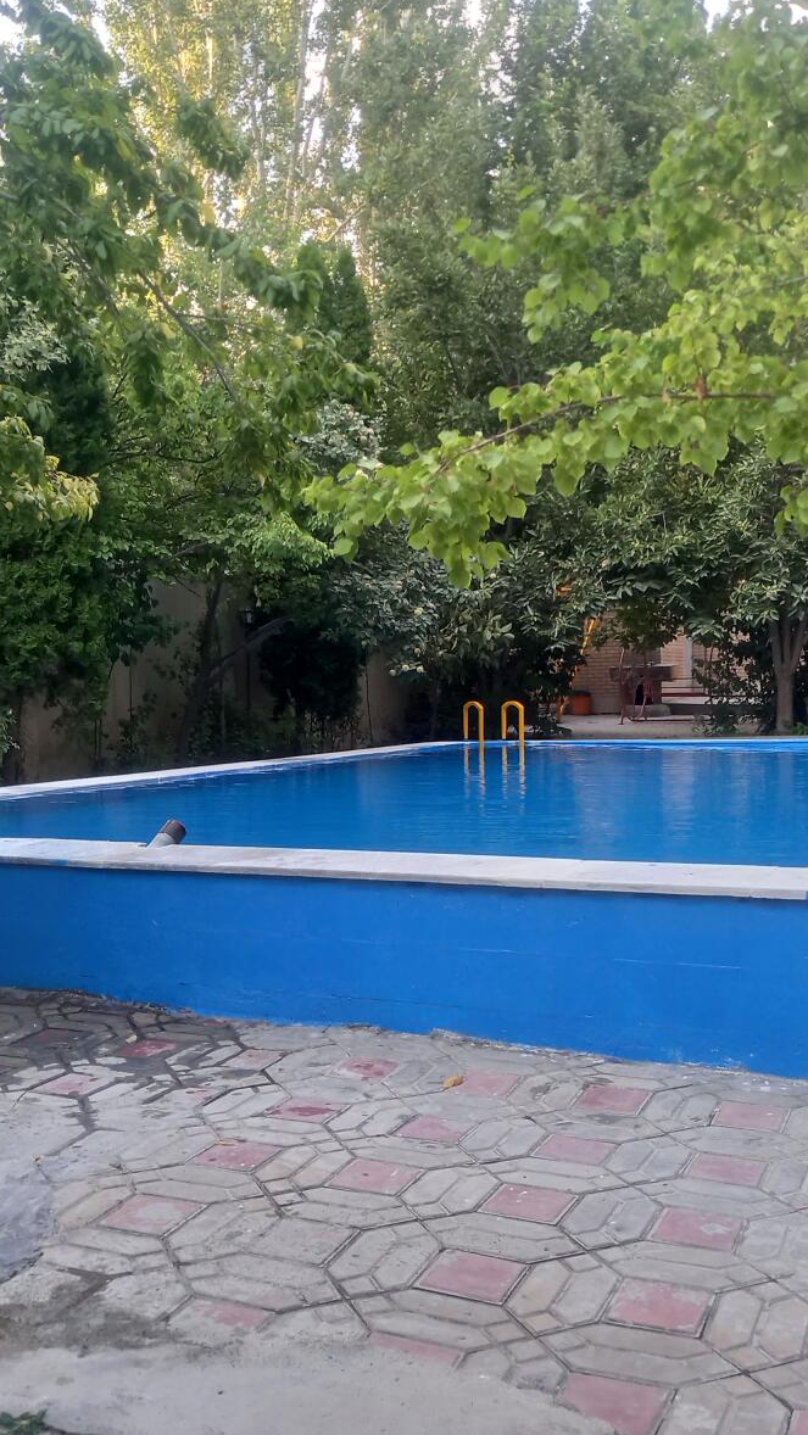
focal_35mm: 37
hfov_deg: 32.0
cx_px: 439
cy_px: 715
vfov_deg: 54.0
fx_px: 1409
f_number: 2
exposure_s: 1/60
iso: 64
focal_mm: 4.6
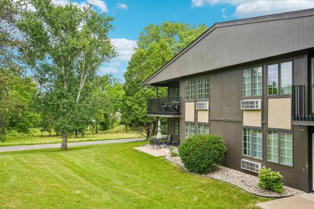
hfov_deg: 62.8
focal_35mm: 30
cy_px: 104
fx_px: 257
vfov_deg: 44.2
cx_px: 157
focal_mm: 29.5
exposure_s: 1/60
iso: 100
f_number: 7.1
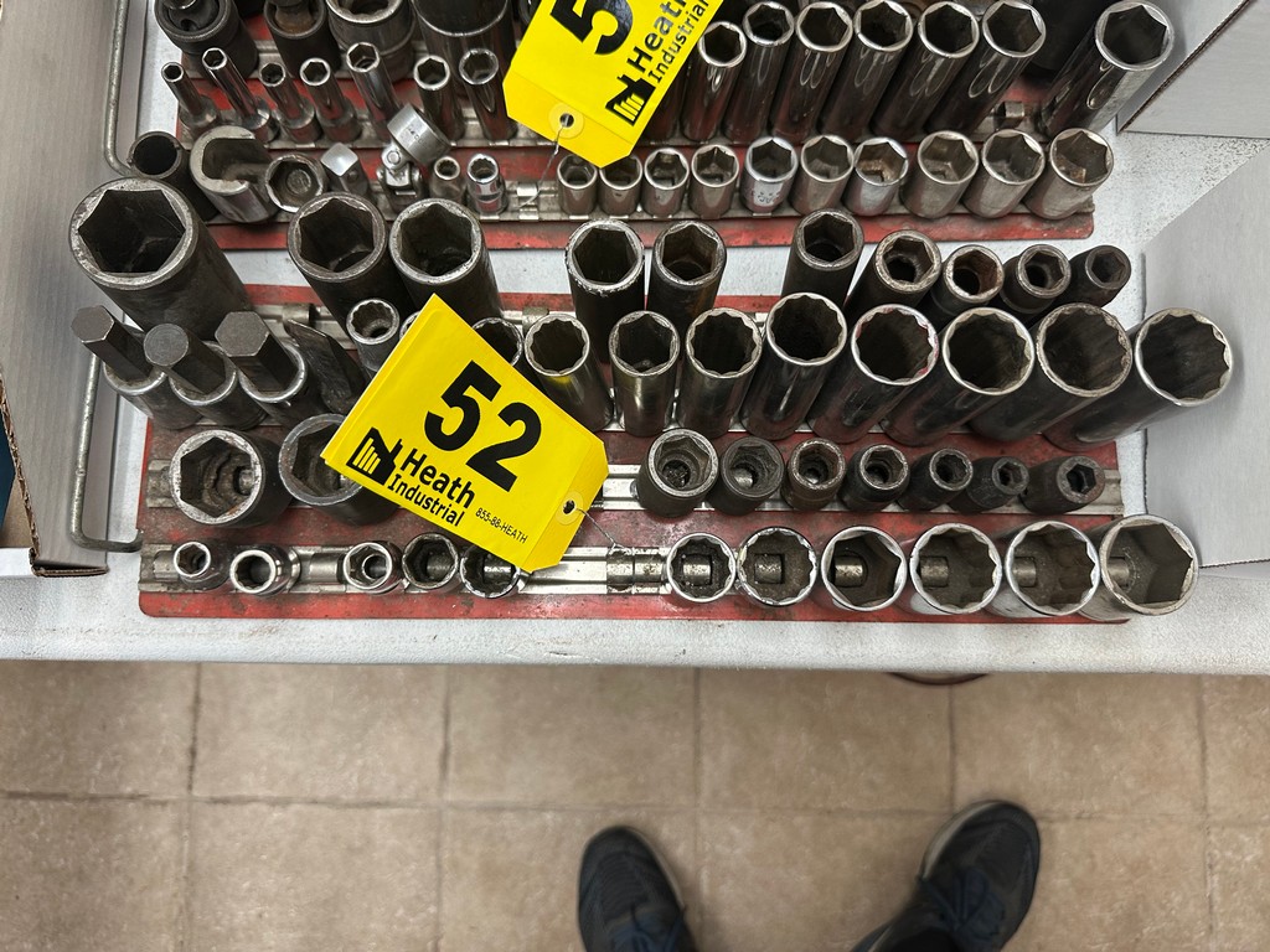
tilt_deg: -82.4
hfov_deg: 71.6
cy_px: 476
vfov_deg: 56.8
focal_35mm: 24
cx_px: 635
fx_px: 881
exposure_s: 1/106
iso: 160
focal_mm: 6.86
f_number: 1.78
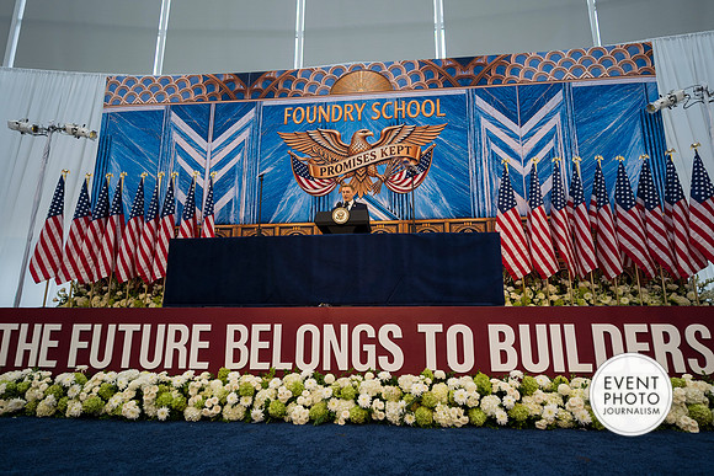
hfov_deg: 85.4
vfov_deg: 63.2
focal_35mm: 20
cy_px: 238
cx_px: 357
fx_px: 387
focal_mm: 19.5
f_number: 4
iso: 280
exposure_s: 1/200
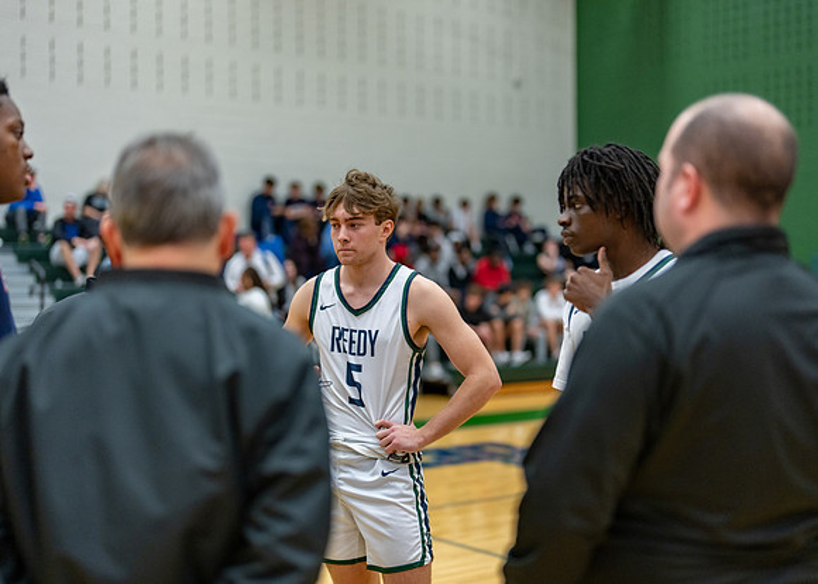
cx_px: 409
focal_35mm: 52
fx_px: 1217
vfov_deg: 27.0
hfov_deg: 37.2
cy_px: 292
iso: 1000
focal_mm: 50
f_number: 1.2
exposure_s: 1/1000
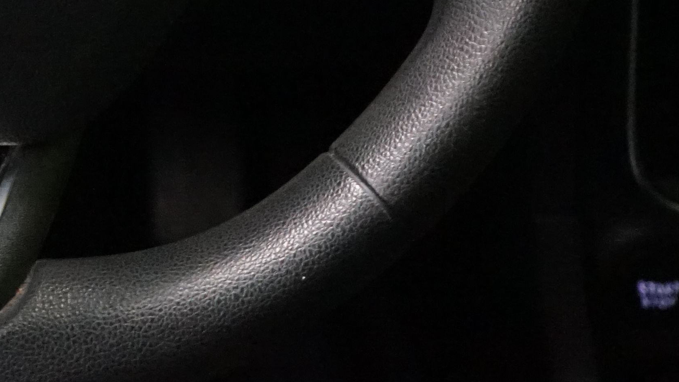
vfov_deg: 8.9
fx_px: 2305
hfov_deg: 16.1
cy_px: -371
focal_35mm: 128
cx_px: -135
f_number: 4
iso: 6400
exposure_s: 1/60
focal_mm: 34
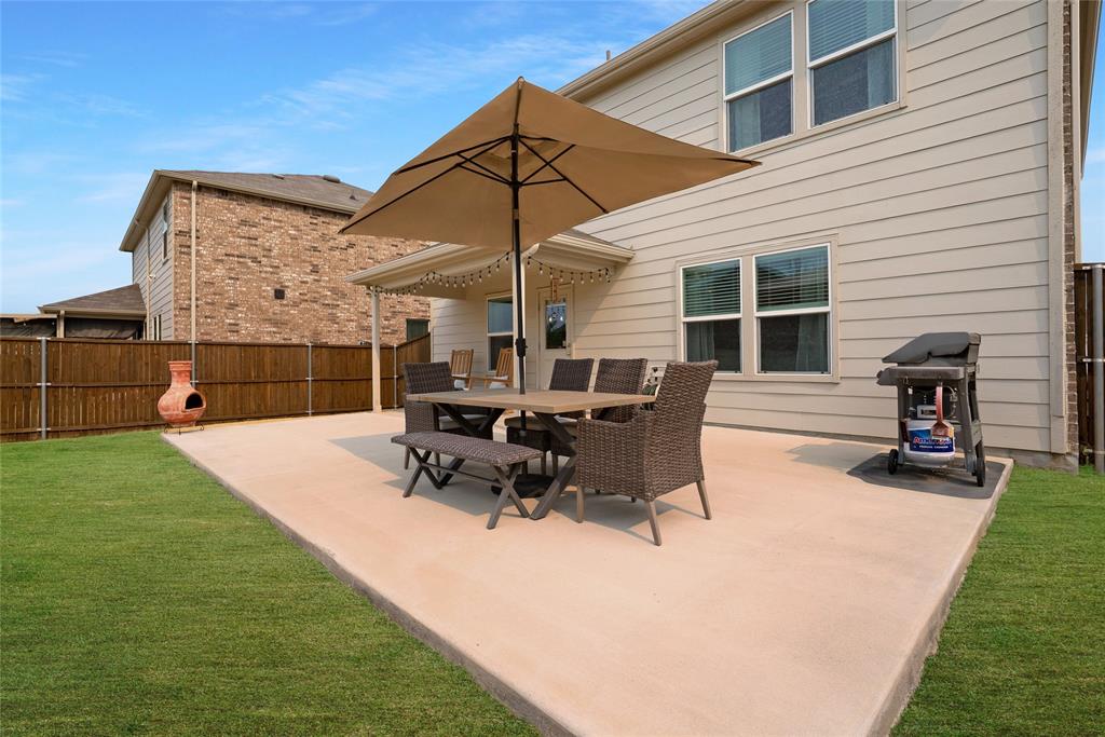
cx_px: 552
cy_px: 368
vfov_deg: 73.8
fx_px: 491
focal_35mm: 16
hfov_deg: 96.7
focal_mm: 16
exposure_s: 1/800
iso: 640
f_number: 9
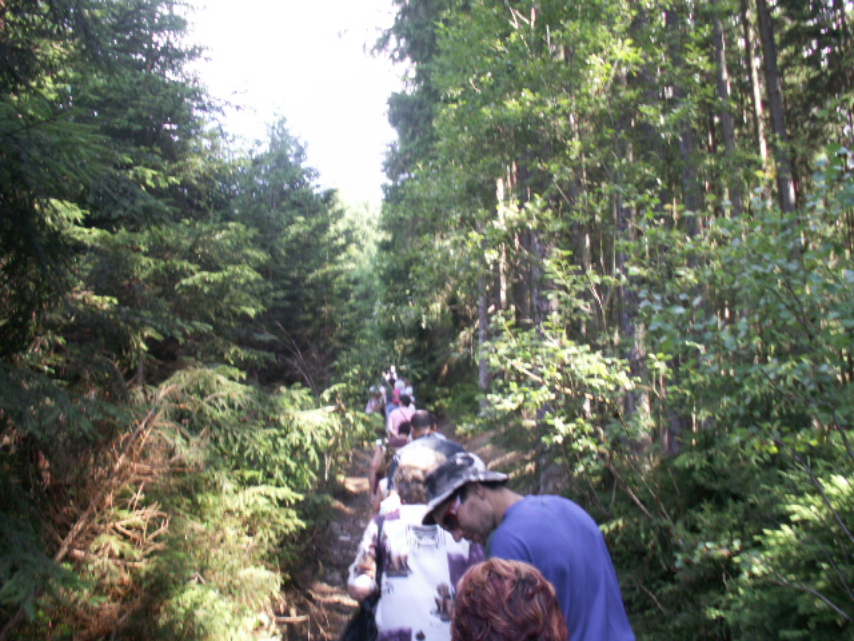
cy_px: 320
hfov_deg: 52.6
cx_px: 427
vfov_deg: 40.7
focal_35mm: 35
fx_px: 863
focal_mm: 5.86
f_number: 2.8
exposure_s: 1/40
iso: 50
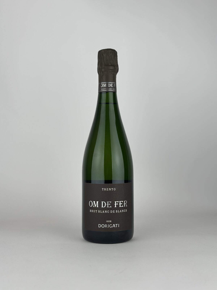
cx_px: 108
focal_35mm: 48
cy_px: 145
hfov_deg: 30.3
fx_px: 401
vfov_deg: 39.7
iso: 80
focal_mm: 6.86
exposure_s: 1/584
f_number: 1.78
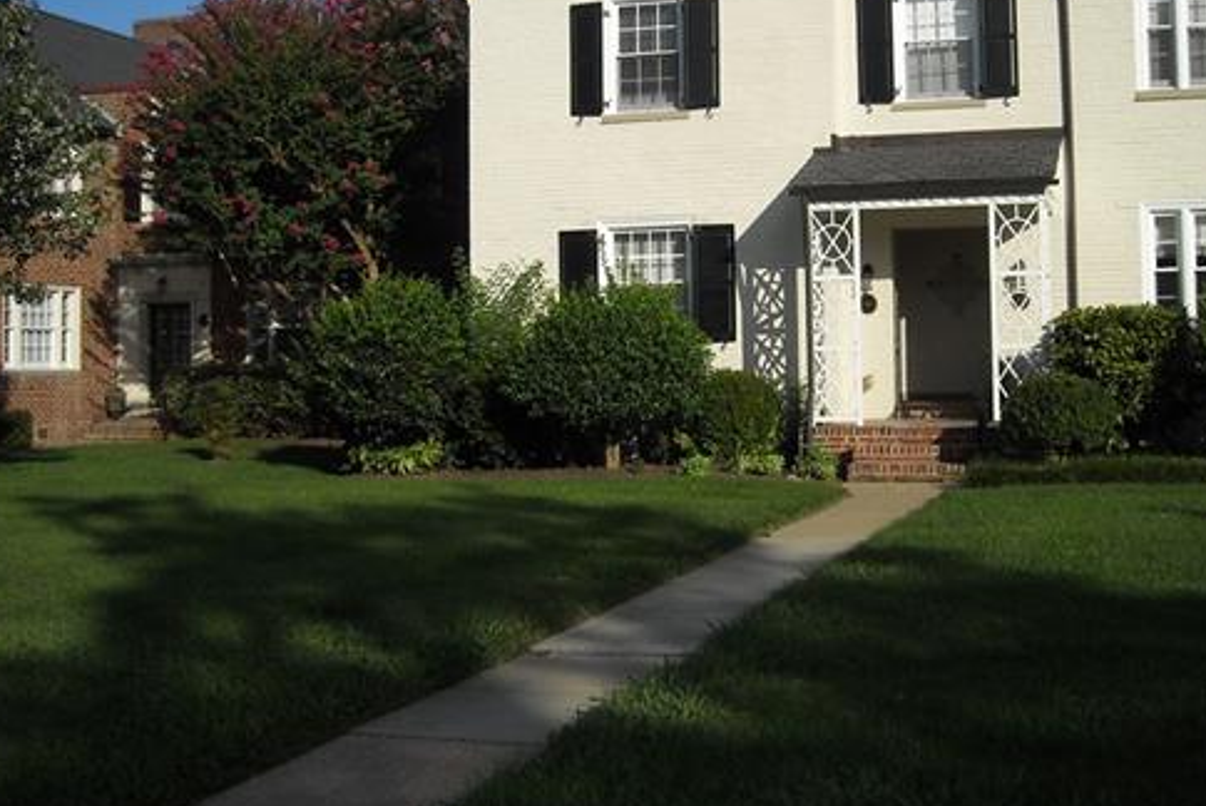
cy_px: 281
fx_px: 1609
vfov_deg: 28.0
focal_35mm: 48
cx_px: 684
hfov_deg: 41.0
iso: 64
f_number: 5.6
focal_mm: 5.7
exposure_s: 1/458
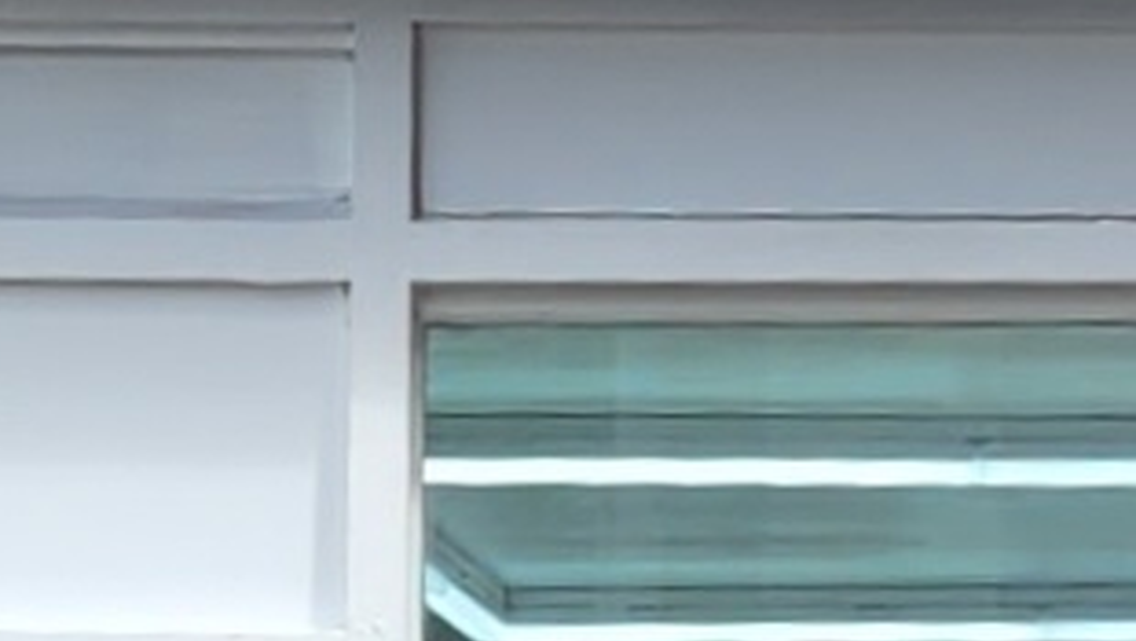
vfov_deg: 7.7
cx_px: 1385
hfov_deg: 13.7
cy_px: 1238
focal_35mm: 152
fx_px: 4583
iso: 20
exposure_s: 1/833
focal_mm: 5.4
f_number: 1.8
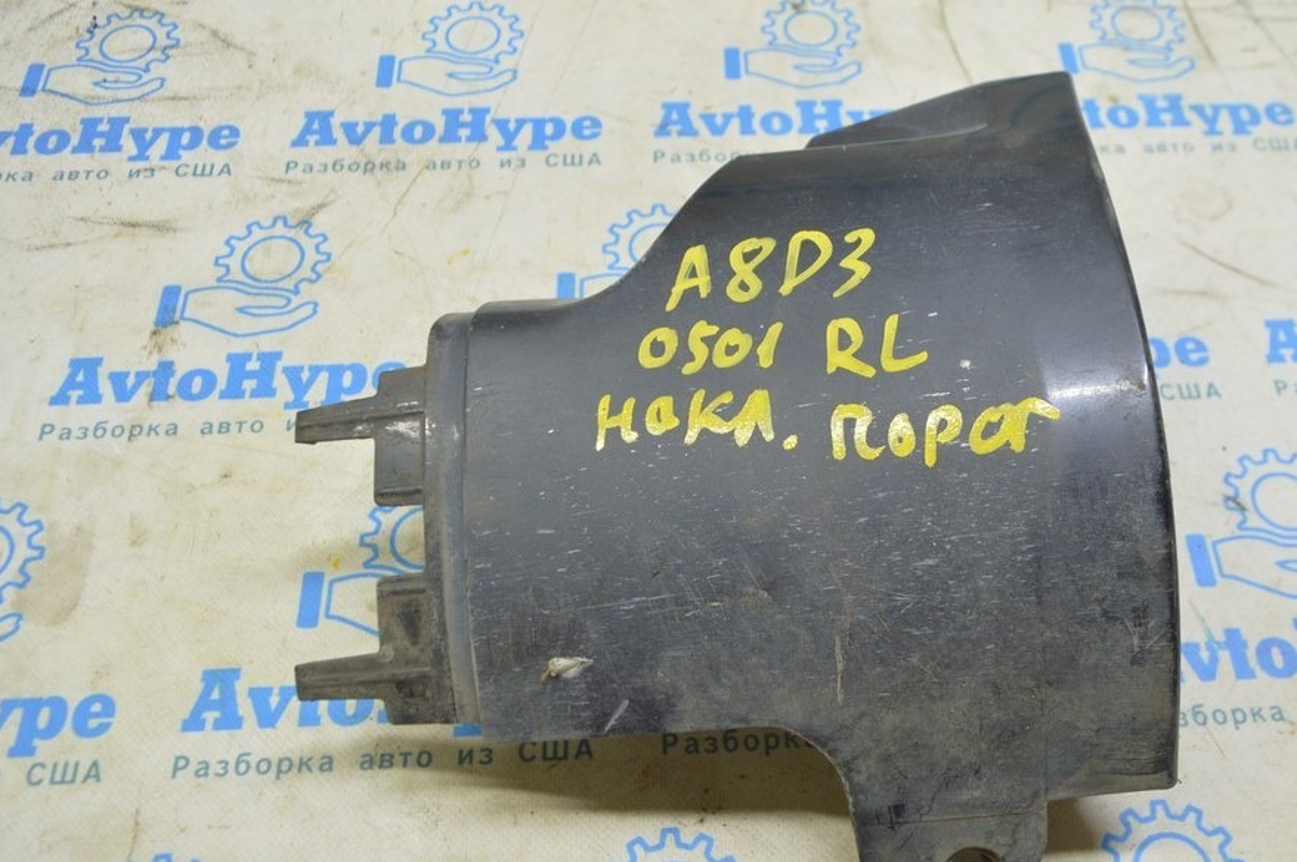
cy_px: 467
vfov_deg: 37.8
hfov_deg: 54.2
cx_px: 753
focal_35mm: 35
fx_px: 1260
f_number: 5.6
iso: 400
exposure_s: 1/20
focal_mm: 20
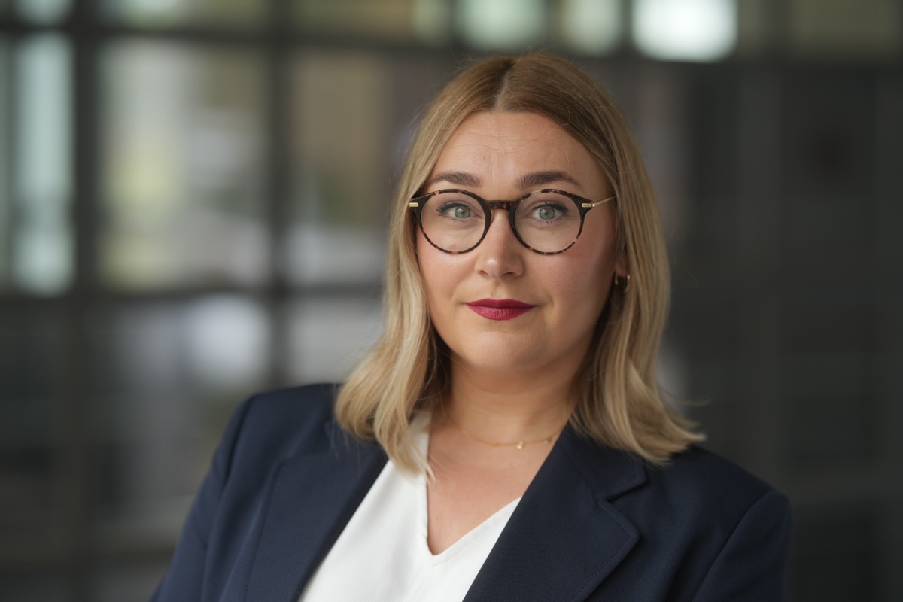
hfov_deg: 19.5
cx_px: 452
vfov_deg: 13.0
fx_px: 2634
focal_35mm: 105
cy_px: 301
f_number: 2
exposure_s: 1/100
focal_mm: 105
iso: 100
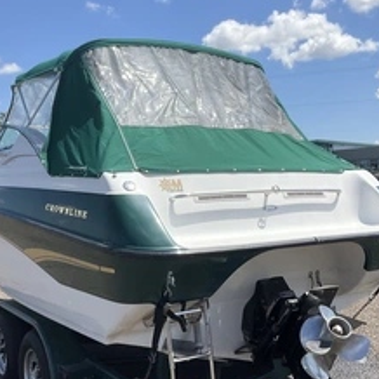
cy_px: 177
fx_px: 582
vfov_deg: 36.0
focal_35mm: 47
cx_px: 177
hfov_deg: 36.0
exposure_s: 1/2141
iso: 25
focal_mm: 3
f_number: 1.8
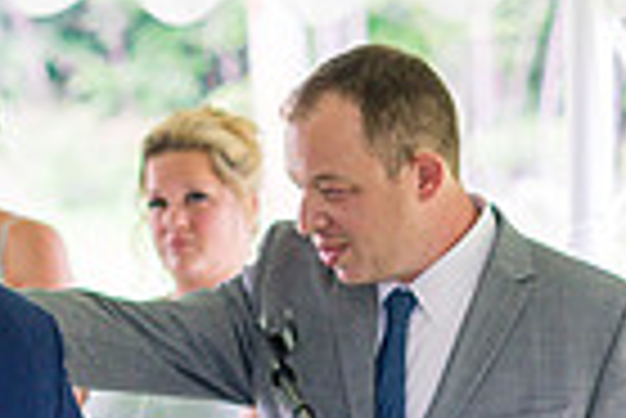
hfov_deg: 5.6
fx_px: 6371
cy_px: 52
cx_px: 216
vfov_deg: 3.8
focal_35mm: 366
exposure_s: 1/250
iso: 500
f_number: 3.2
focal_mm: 85
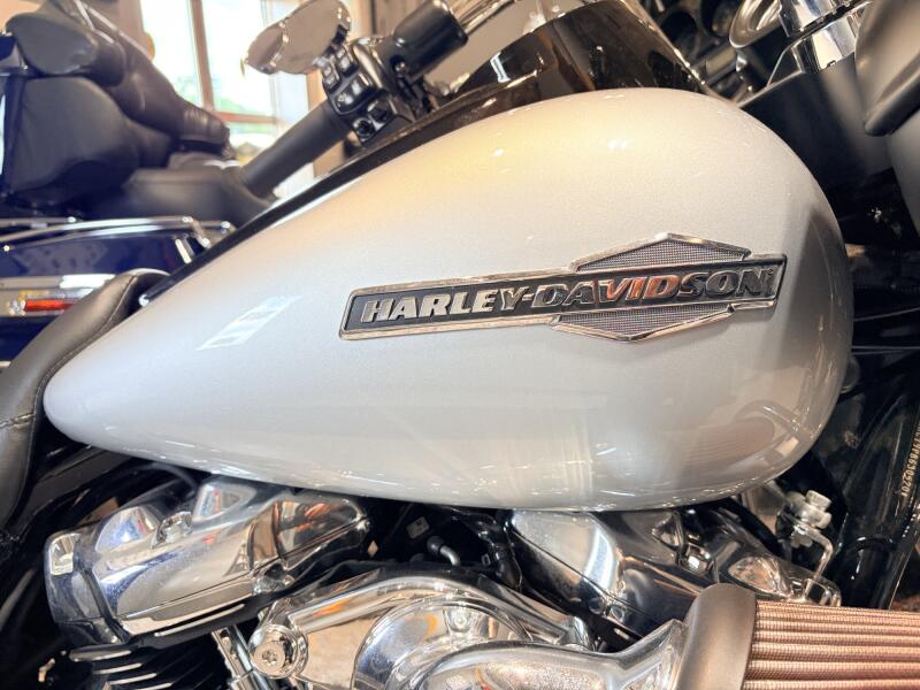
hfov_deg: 67.3
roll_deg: +1.5
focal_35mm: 26
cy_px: 345
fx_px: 691
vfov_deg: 53.1
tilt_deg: -15.4
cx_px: 460
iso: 125
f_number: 1.6
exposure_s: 1/120
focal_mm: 5.96
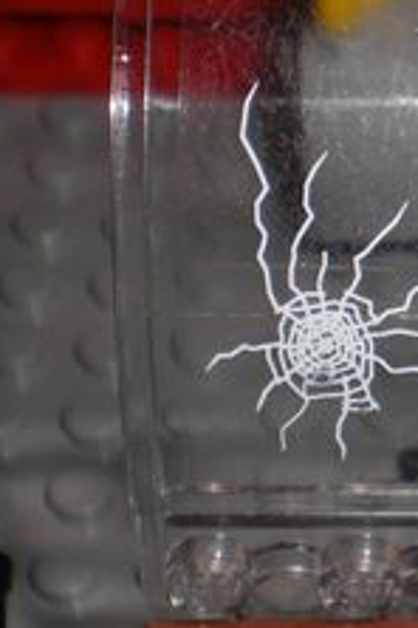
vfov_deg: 17.9
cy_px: 272
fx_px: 1985
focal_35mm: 114
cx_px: 596
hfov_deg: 11.6
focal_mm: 6.3
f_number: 4.4
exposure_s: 1/60
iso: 50
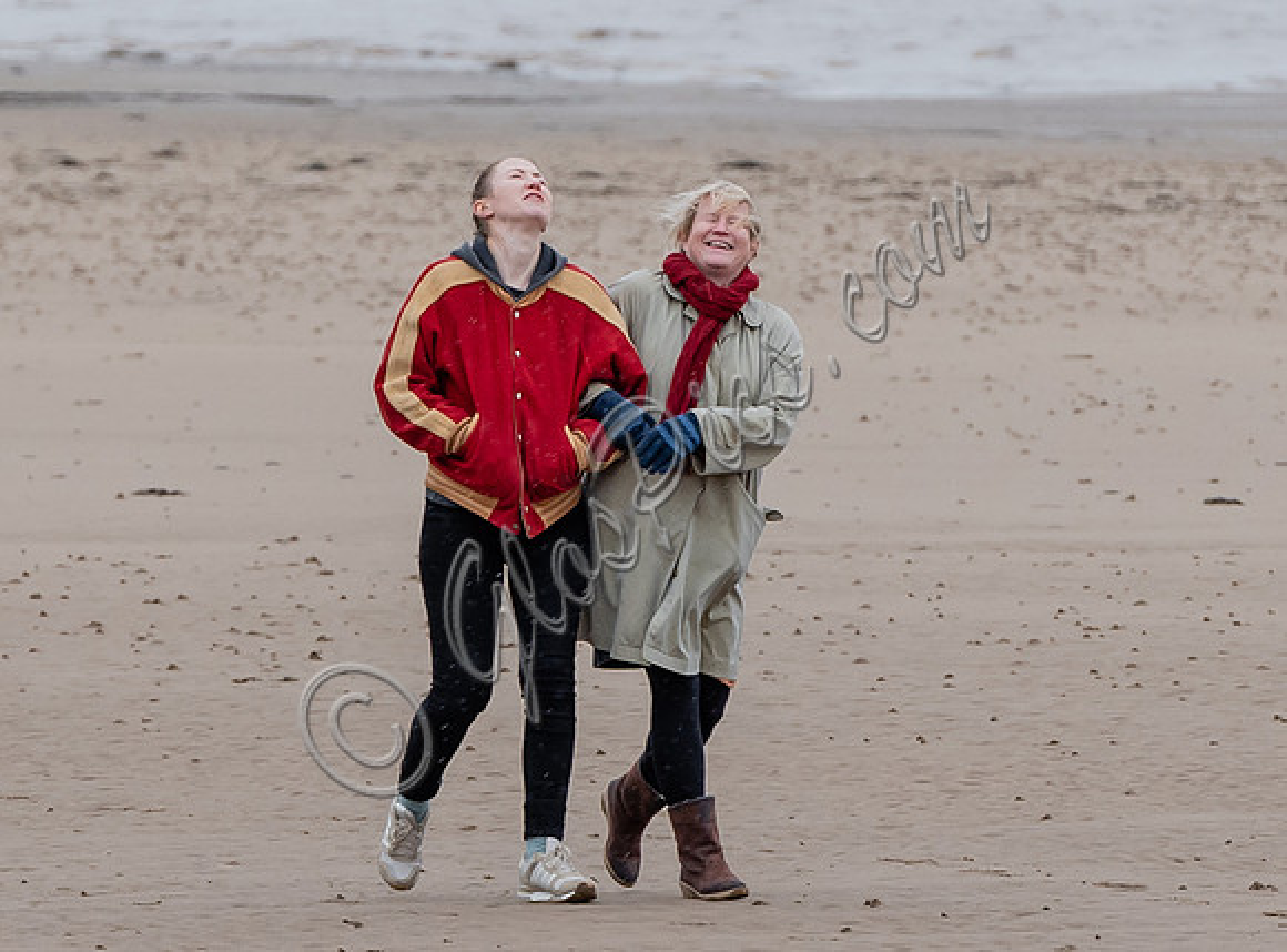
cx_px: 486
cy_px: 434
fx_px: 34443
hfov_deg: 2.1
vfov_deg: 1.6
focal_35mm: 931
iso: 400
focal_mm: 200
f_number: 6.3
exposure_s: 1/640
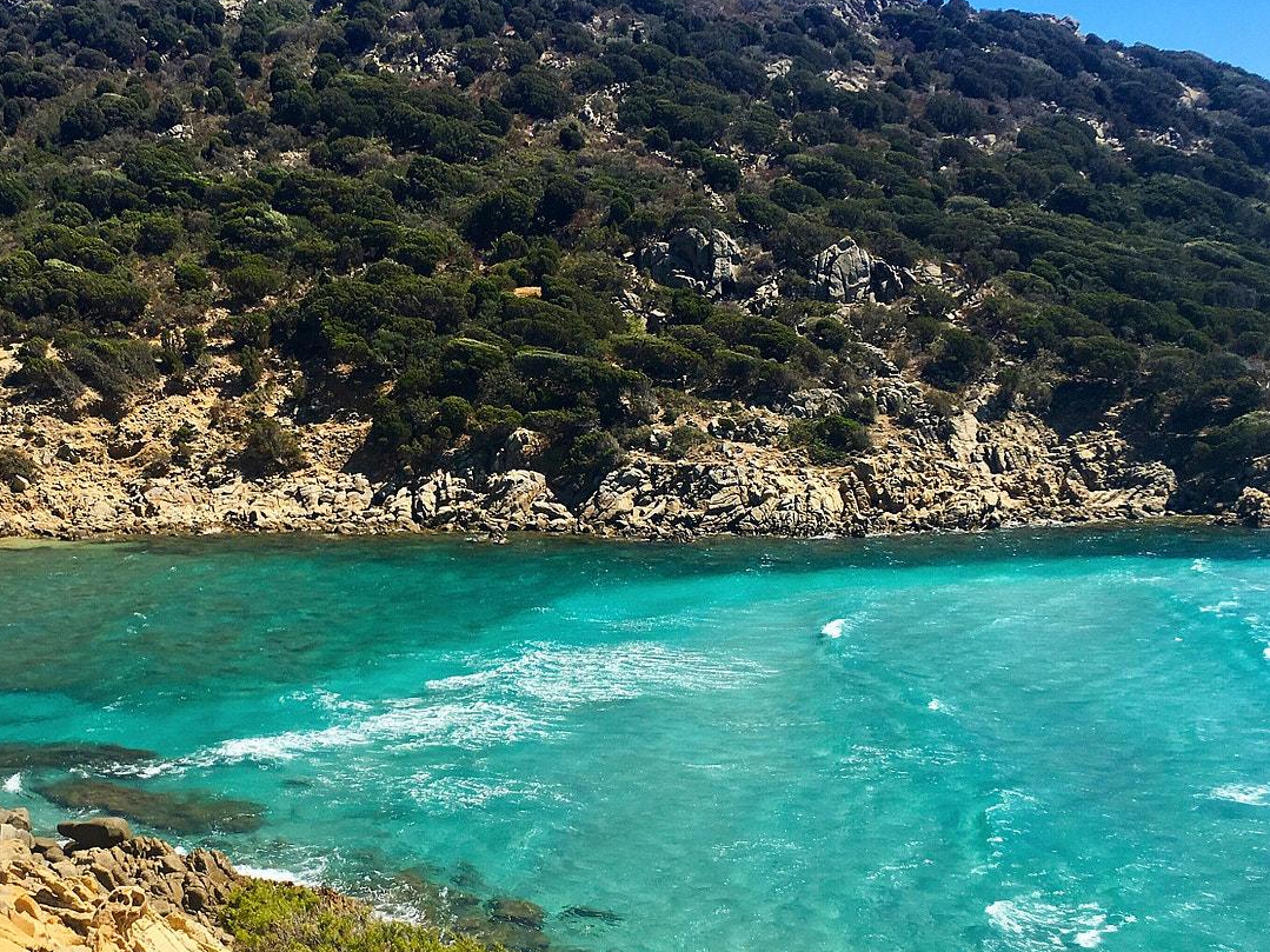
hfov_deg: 43.1
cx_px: 392
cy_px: 575
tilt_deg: -6.1
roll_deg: +1.5
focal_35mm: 43
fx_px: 1577
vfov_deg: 33.5
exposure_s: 1/1538
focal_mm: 4.15
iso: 25
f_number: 2.2
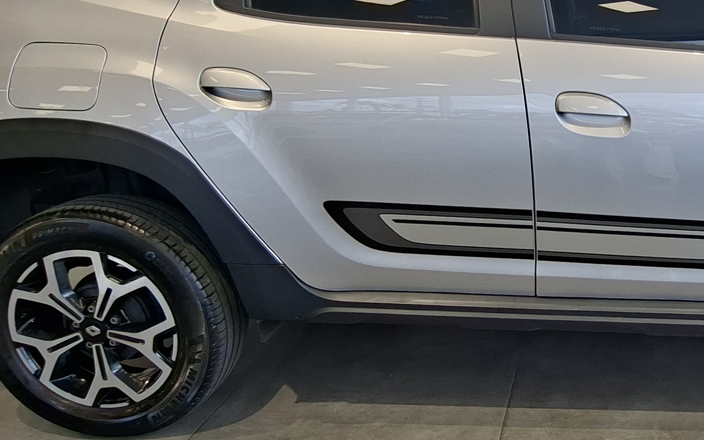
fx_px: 652
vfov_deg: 37.1
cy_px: 166
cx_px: 582
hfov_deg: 52.3
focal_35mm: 34
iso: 40
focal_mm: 1.74
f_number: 2.2
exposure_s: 1/128
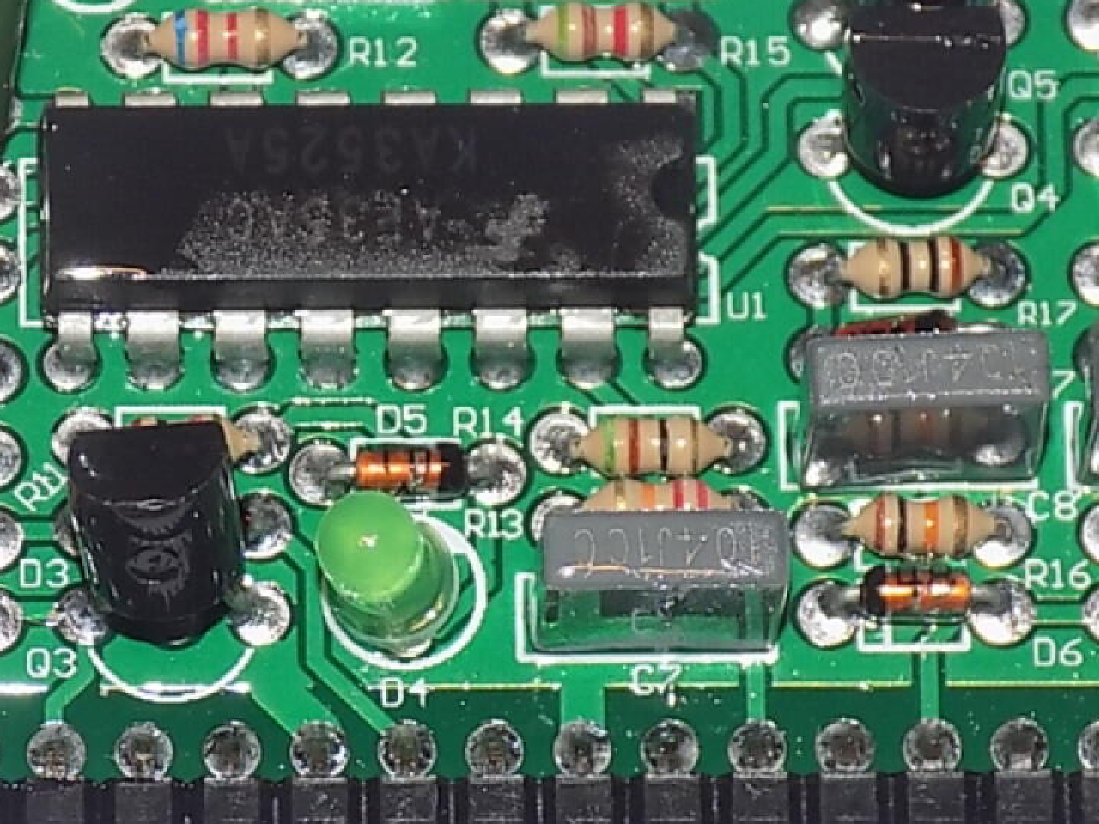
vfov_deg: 4.4
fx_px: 10824
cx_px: 404
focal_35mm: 341
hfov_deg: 5.8
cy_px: 529
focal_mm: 27.3
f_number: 5.2
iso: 200
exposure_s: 1/30
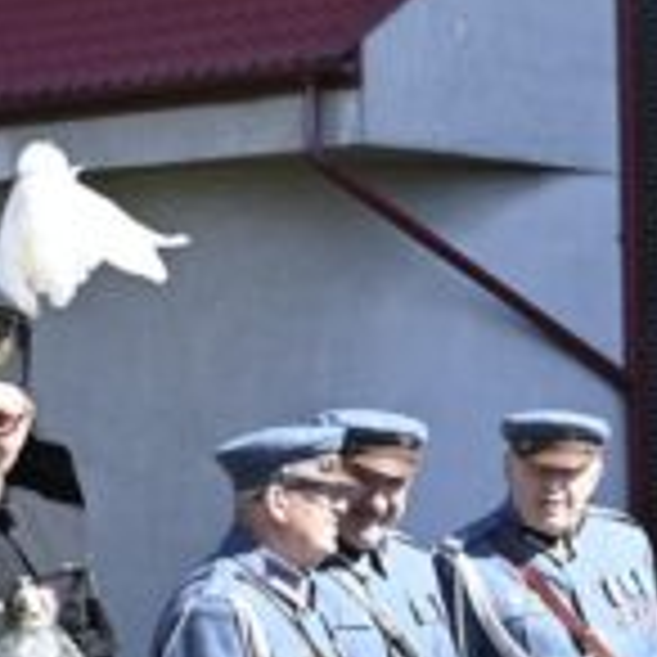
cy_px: 446
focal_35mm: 157
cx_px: 810
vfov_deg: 11.1
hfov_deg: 10.9
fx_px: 3371
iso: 125
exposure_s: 1/250
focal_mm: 30
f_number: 5.6
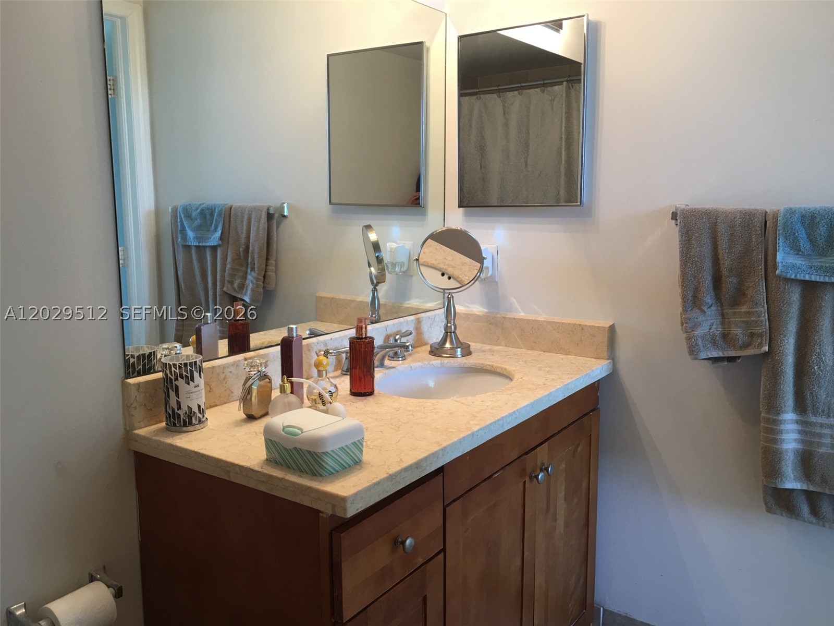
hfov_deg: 61.7
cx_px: 417
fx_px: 699
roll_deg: +0.9
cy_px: 313
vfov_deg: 48.2
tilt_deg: -8.0
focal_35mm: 29
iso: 25
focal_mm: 4.15
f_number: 2.2
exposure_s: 1/15
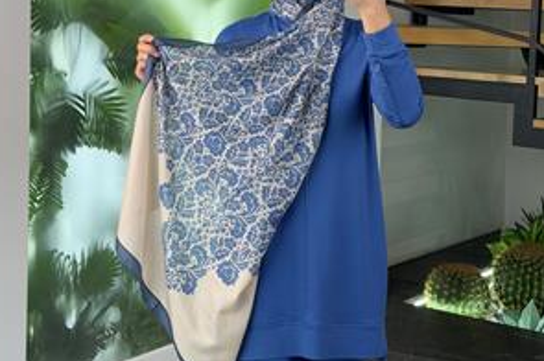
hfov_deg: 28.9
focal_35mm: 70
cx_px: 260
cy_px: 100
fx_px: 1057
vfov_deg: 19.3
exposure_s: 1/290
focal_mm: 6.76
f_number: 1.78
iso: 64
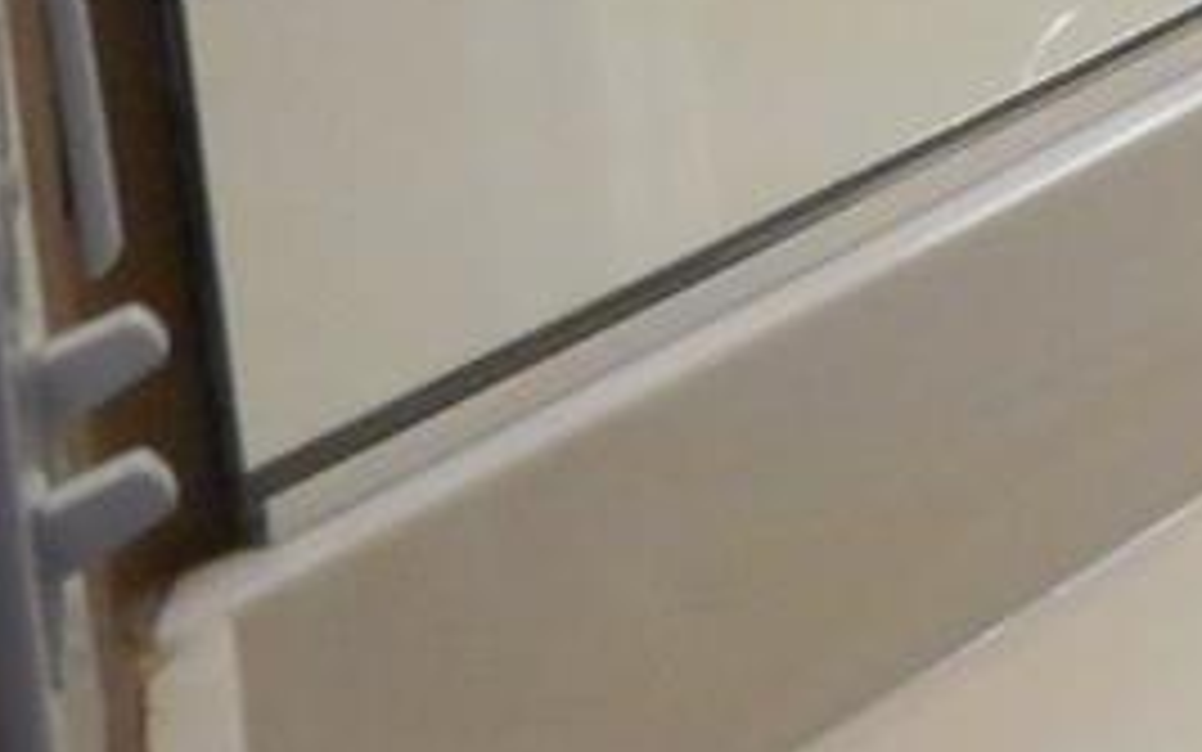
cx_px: 3336
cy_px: -383
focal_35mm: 149
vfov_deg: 8.6
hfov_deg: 10.7
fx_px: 4882
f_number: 3.7
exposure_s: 1/30
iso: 180
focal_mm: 4.5
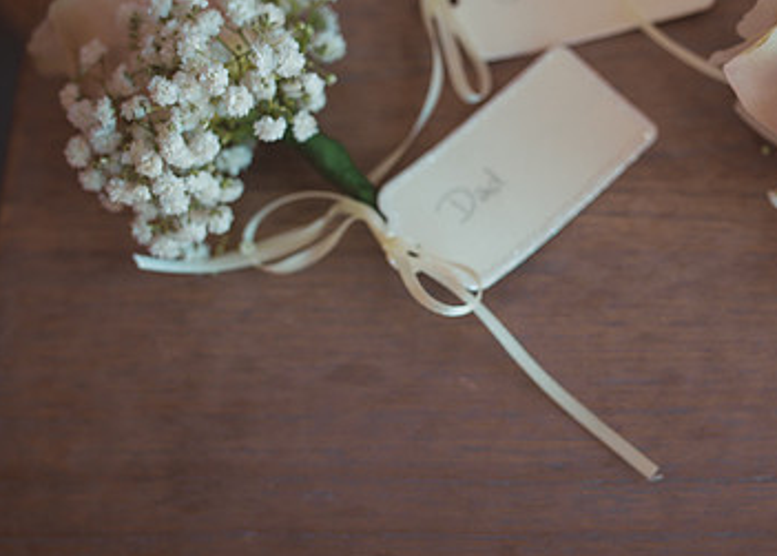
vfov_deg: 21.2
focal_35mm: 67
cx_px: 501
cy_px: 204
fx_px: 1479
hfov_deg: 29.3
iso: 160
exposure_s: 1/160
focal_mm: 35
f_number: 3.2
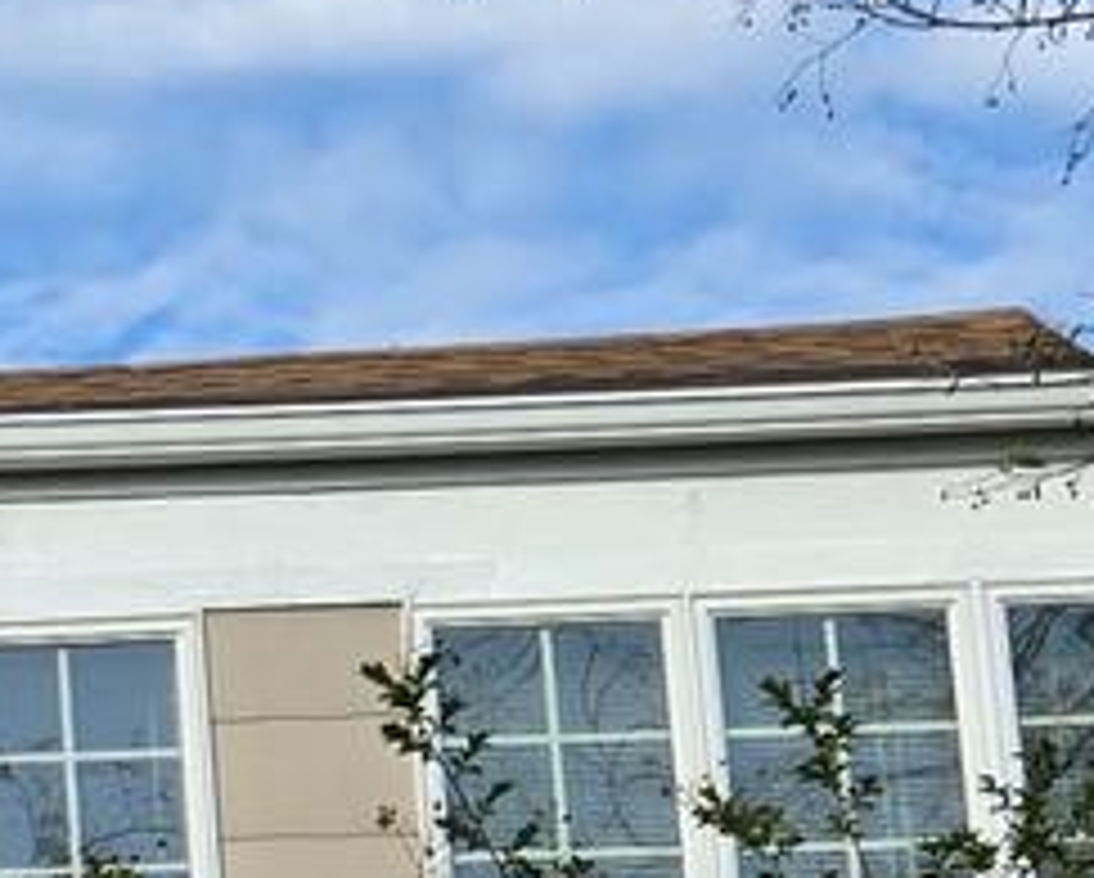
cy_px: 1085
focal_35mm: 189
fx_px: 6127
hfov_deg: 8.9
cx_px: -1850
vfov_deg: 8.1
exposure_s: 1/2921
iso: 50
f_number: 1.8
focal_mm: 5.4
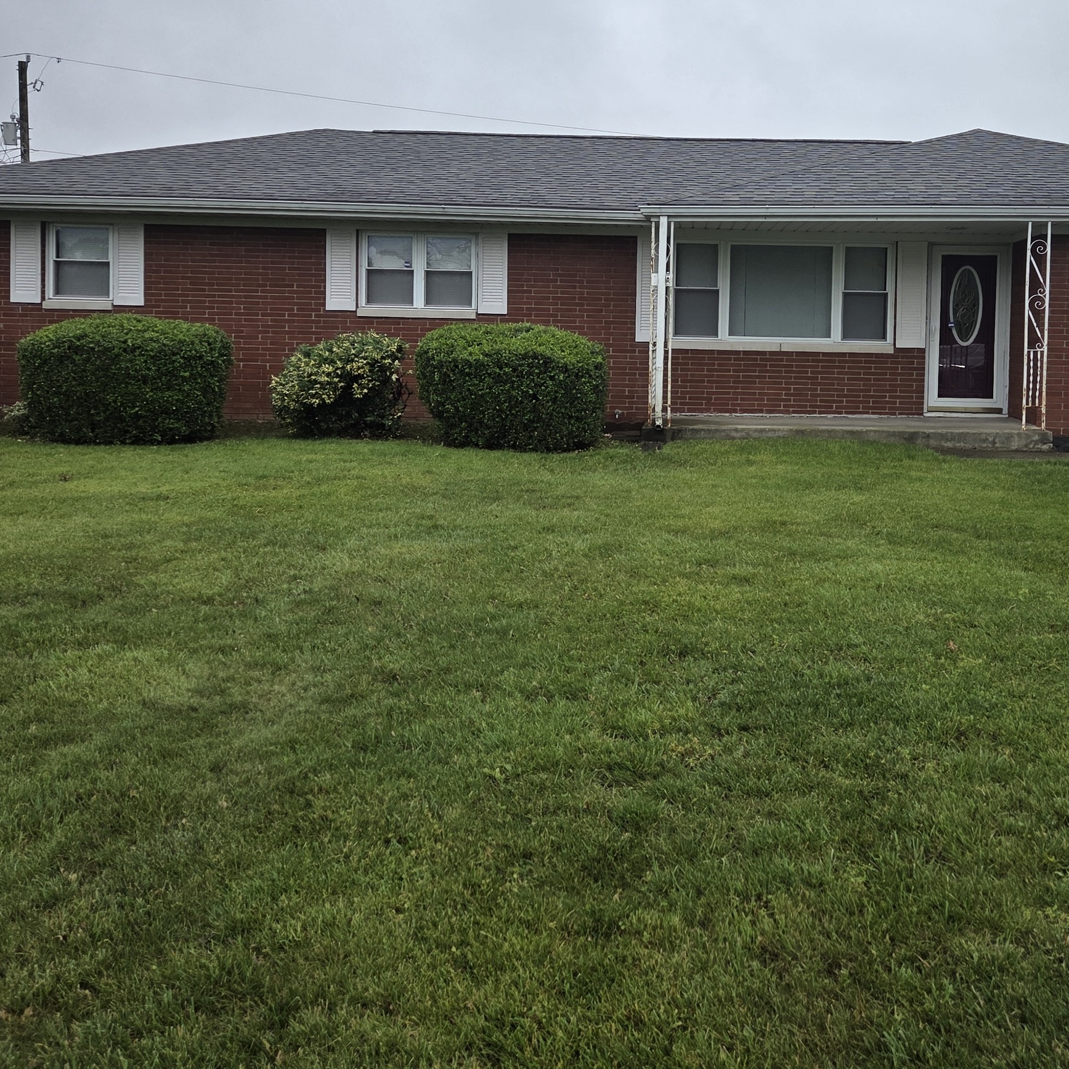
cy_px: 363
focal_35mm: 36
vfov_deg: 45.4
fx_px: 1258
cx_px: 704
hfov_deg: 45.4
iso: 80
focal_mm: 5.4
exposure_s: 1/2111
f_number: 1.8
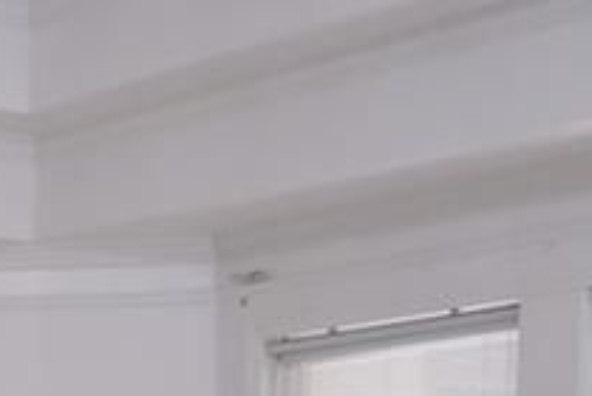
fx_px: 2174
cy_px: 919
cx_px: -289
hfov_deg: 14.5
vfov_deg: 9.4
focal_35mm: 132
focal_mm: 18
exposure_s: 1/56
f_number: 4
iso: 640
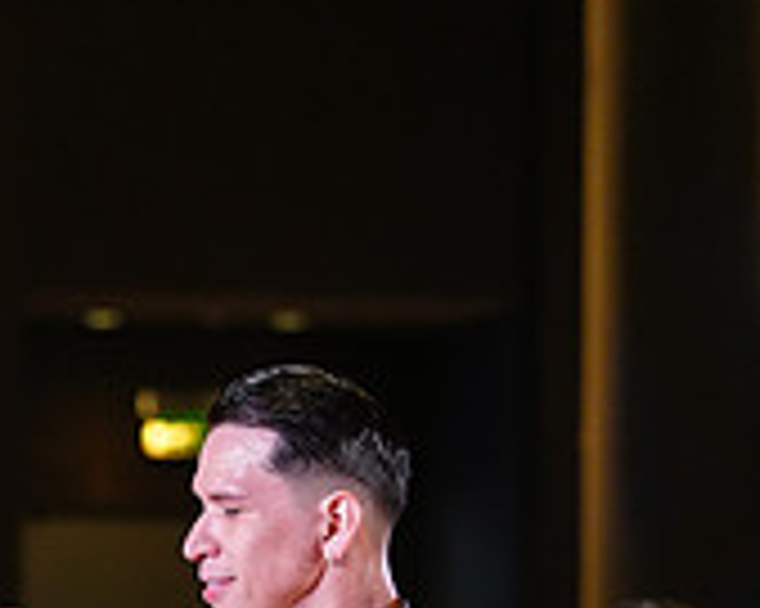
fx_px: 8677
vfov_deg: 4.0
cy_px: 1275
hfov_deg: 5.0
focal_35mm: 386
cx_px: 110
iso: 4000
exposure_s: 1/400
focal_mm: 120
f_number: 4
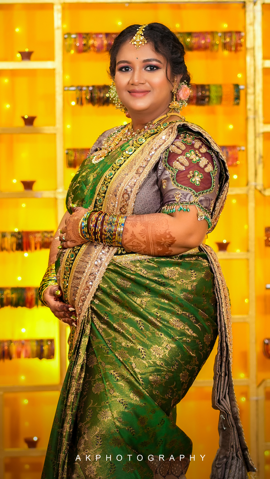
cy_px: 238
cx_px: 140
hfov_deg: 13.4
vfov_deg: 23.7
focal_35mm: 90
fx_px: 1145
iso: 250
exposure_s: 1/160
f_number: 1.8
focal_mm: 85
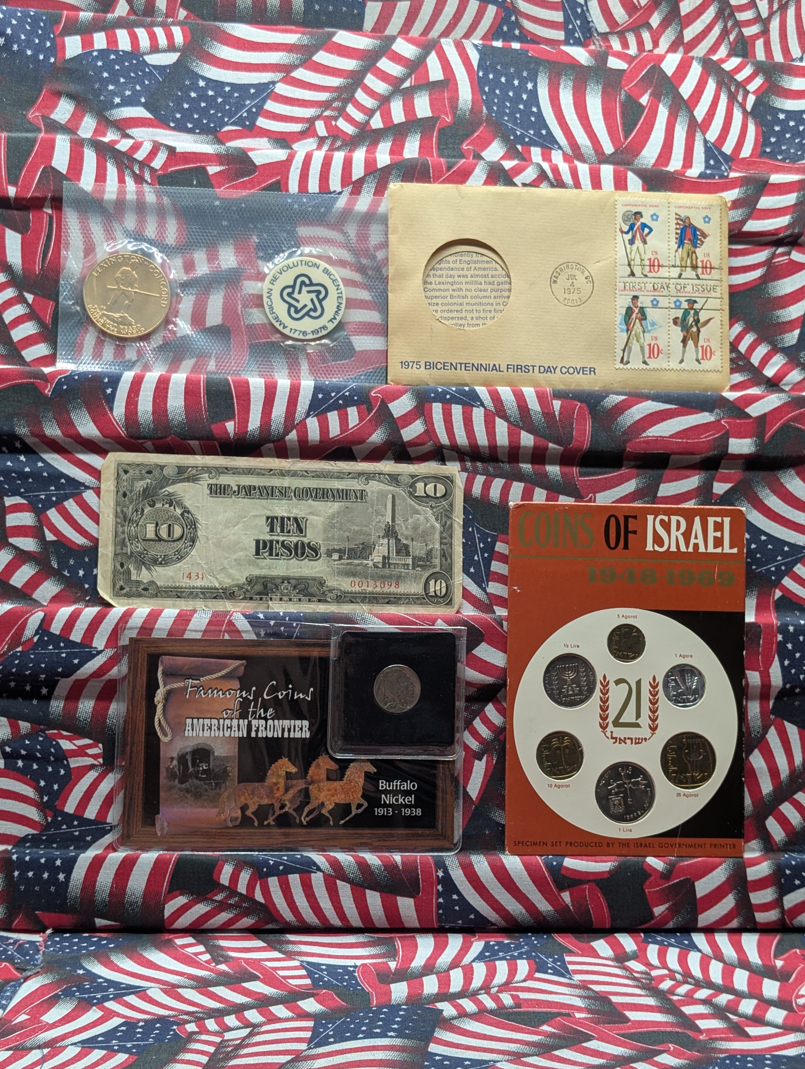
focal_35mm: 49
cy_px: 534
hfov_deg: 29.7
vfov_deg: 38.9
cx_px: 402
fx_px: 1516
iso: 38
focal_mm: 6.9
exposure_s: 1/53.1
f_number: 1.68
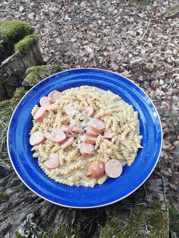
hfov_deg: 51.4
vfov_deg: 65.3
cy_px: 119
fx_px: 186
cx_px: 90
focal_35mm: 27
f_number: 2.2
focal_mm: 3.81
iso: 50
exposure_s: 1/109
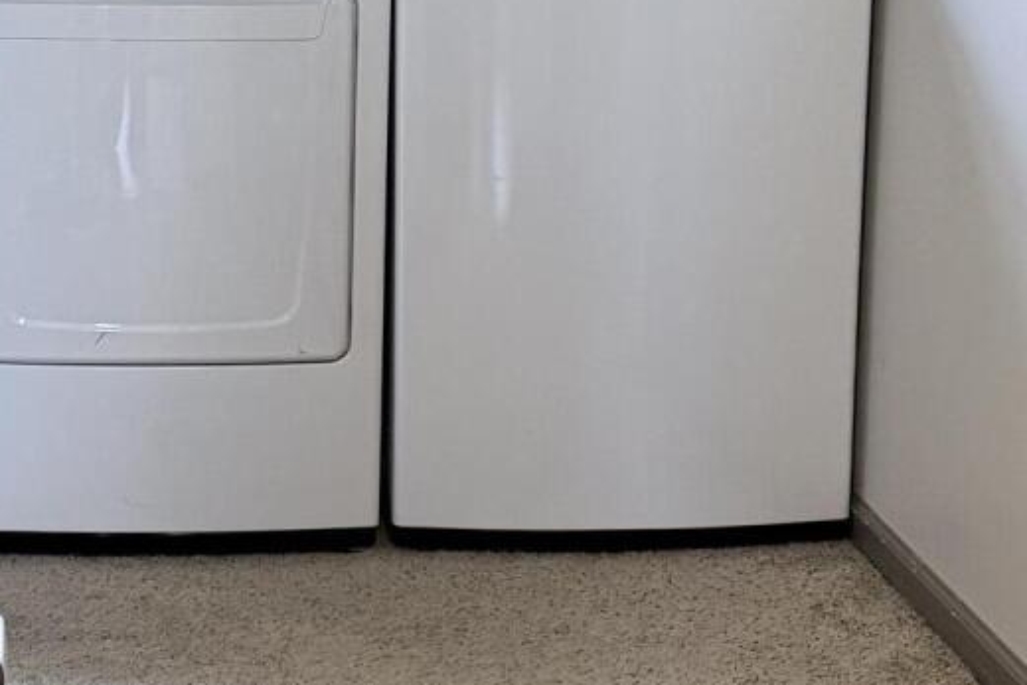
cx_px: 265
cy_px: 320
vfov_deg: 14.3
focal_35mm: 96
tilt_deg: -13.0
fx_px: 2739
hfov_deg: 21.1
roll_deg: +0.7
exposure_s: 1/60
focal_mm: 6.76
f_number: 1.78
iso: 320
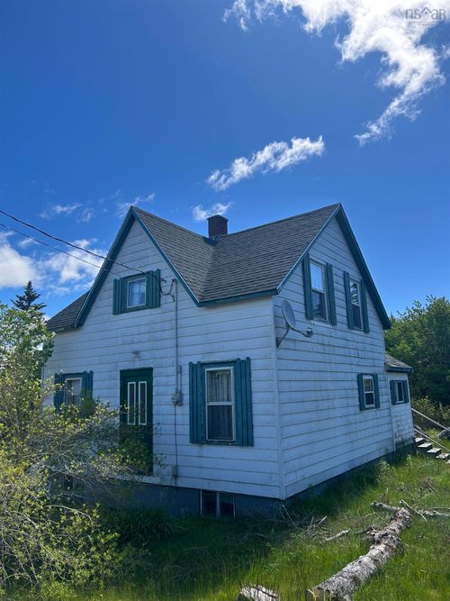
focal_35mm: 26
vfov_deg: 67.3
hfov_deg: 53.0
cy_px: 300
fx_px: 451
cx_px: 225
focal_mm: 5.7
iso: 50
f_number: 1.5
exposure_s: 1/3165
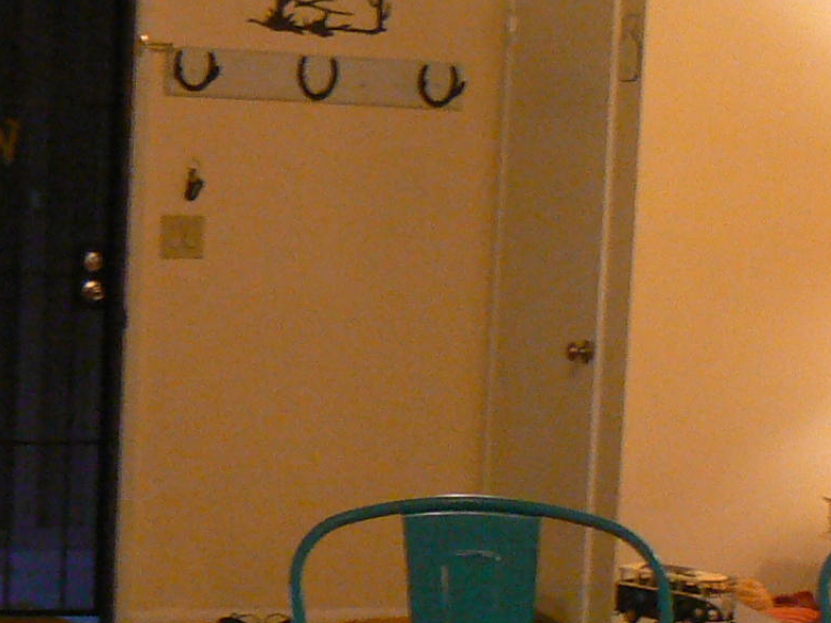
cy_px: 674
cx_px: 658
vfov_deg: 10.6
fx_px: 3337
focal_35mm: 139
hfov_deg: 14.1
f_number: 2.8
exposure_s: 1/25
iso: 200
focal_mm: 6
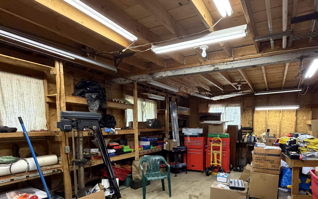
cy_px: 140
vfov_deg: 57.7
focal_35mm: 20
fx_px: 173
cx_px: 202
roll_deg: -0.1
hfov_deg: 83.2
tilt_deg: -4.7
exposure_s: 1/60
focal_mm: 2.22
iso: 640
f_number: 2.2
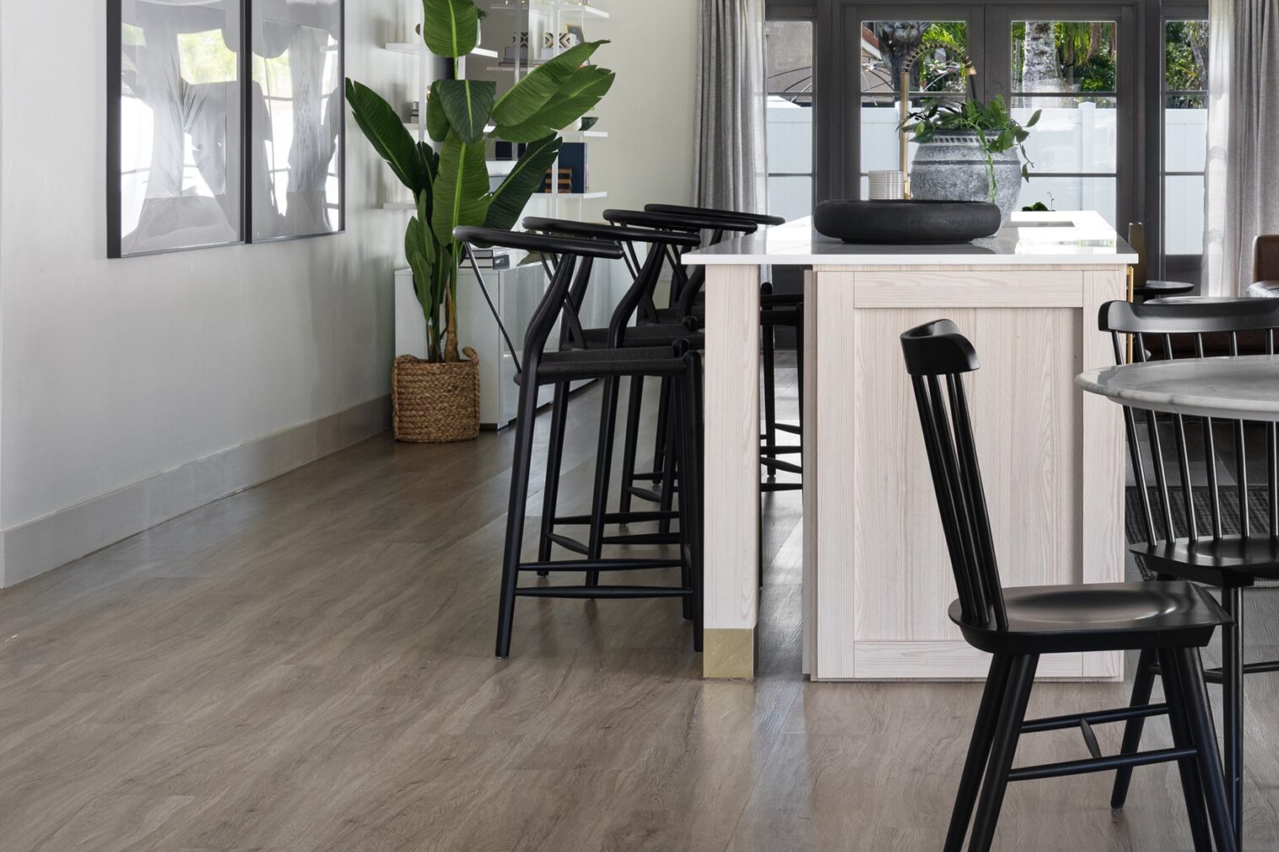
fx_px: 2699
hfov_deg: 26.1
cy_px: 189
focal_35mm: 76
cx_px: 1039
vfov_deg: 17.8
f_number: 9
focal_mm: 30
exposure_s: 1/5
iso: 160
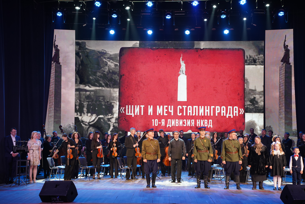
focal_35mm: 62
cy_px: 102
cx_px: 152
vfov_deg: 21.9
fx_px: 525
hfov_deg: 32.4
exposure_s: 1/160
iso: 1250
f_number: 4
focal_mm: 62
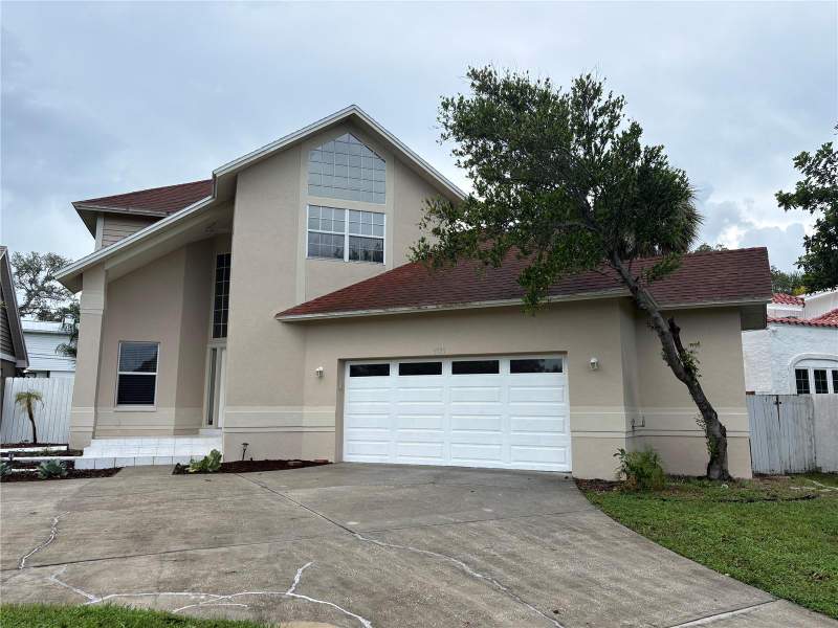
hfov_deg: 67.3
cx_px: 419
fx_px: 629
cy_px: 314
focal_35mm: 26
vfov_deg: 53.1
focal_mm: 5.96
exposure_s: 1/2012
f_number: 1.6
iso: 50
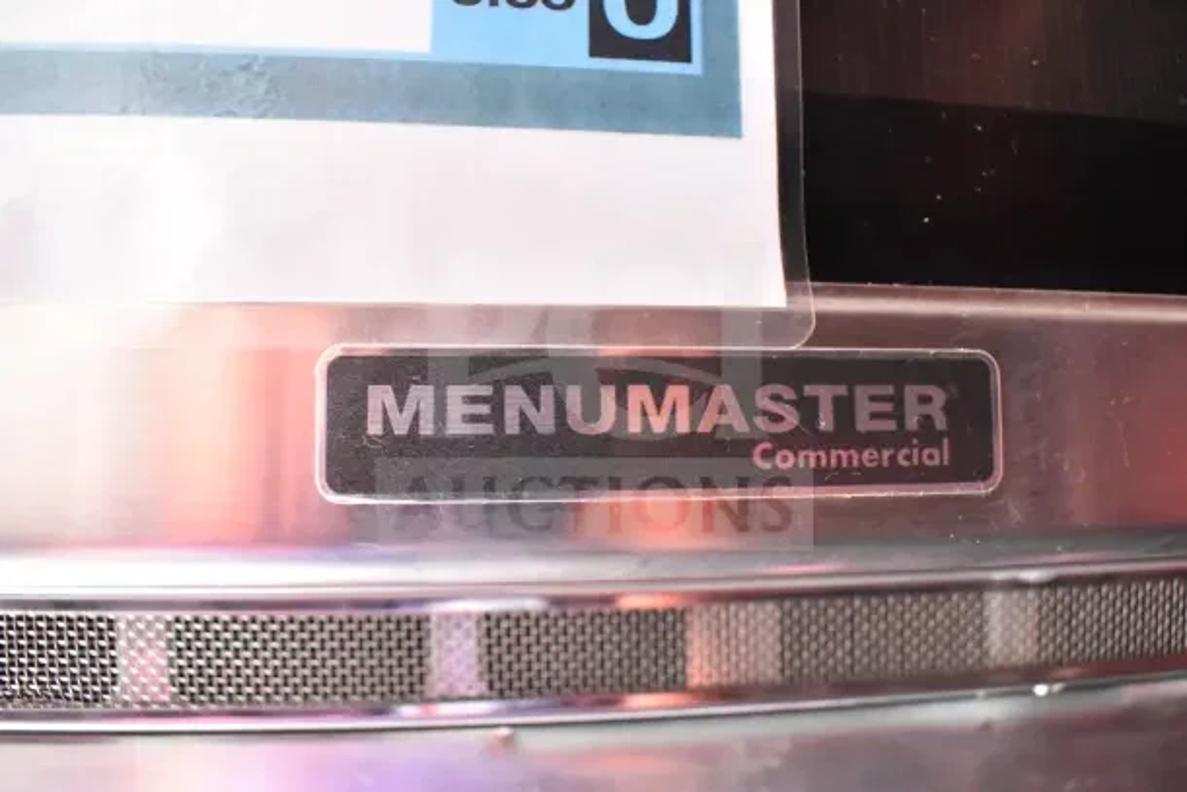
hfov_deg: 67.4
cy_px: 396
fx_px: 890
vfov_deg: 48.0
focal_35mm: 27
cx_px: 594
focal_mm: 18
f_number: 5.6
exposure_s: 1/125
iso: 6400
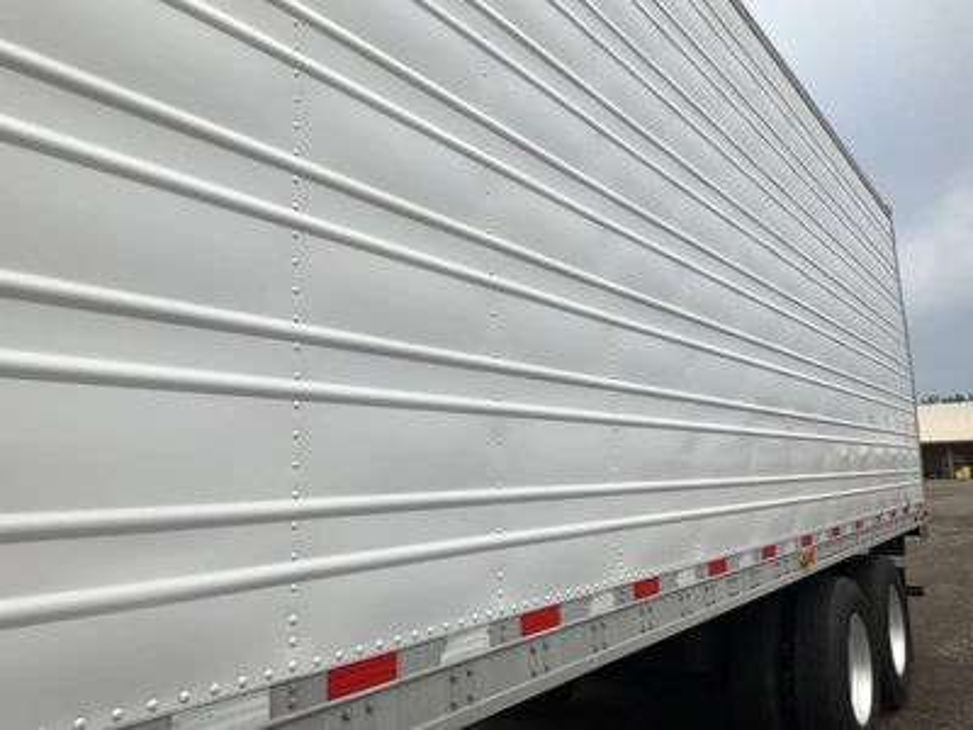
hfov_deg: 61.7
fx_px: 815
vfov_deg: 48.2
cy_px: 365
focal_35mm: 29
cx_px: 486
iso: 25
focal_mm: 3
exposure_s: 1/529
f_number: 1.8
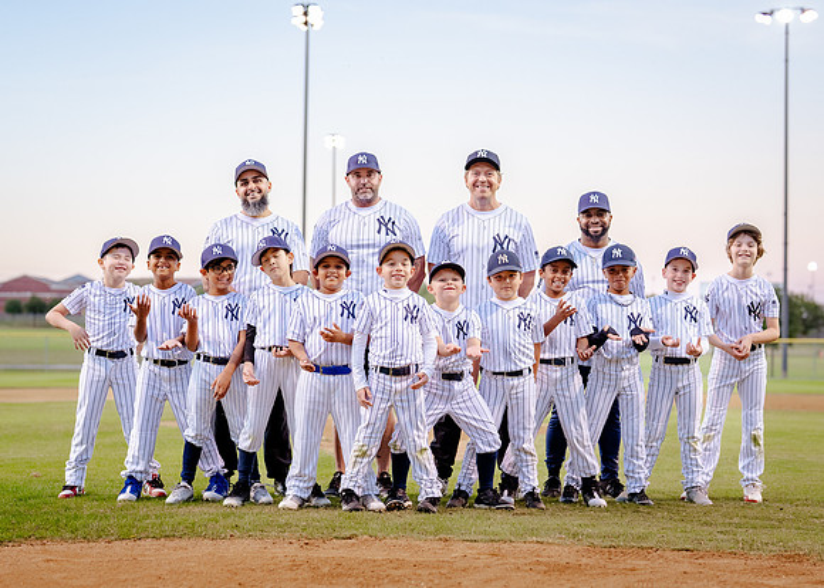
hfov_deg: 30.7
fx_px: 1500
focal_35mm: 64
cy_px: 348
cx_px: 417
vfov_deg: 22.2
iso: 1000
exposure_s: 1/500
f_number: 2
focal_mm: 50
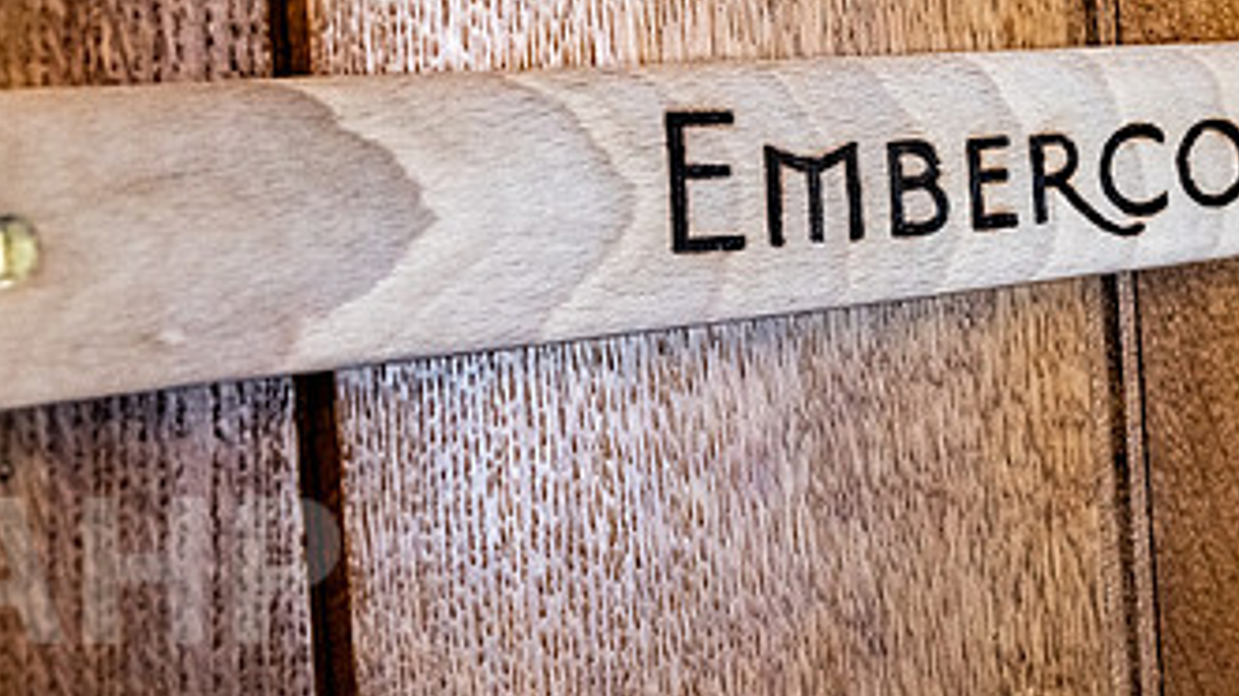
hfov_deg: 36.1
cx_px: 853
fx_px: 1872
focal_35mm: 57
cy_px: 167
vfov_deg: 20.9
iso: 4500
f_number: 5.6
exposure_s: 1/250
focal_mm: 31
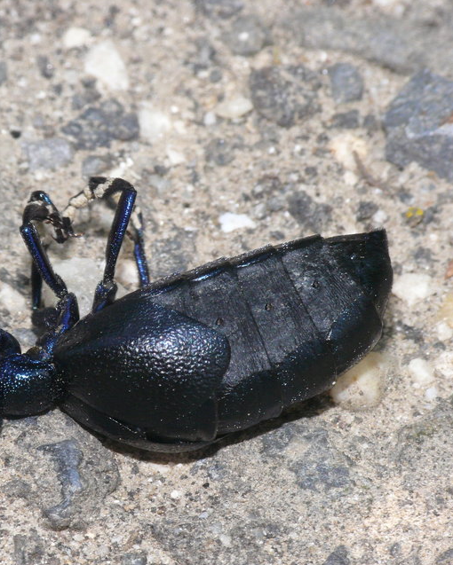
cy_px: 282
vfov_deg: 8.5
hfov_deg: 6.8
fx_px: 3786
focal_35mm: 226
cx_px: 91
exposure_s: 1/80
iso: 200
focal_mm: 36.5
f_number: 11
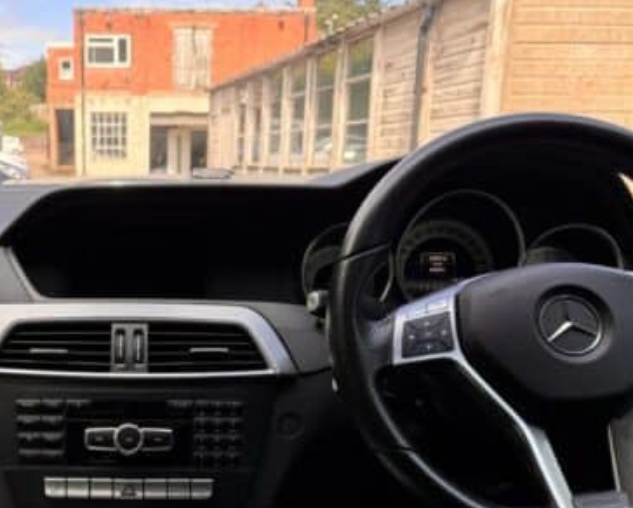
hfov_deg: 39.6
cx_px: 134
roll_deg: +0.2
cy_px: 399
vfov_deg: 32.6
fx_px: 844
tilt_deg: -15.8
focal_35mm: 45
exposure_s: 1/364
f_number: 1.78
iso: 80
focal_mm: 6.76
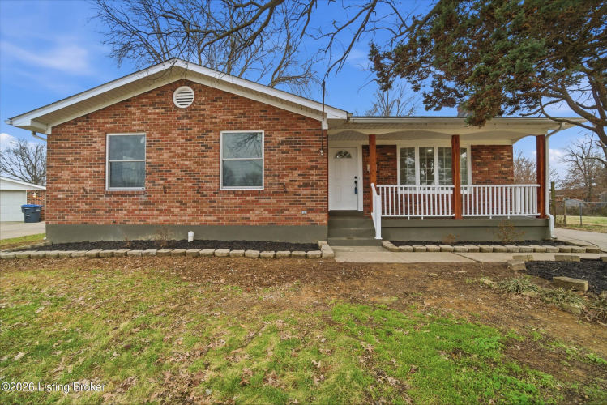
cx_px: 304
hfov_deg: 100.4
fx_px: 253
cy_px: 202
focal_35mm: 15
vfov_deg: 77.4
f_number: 11
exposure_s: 1/1250
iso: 400
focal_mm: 10
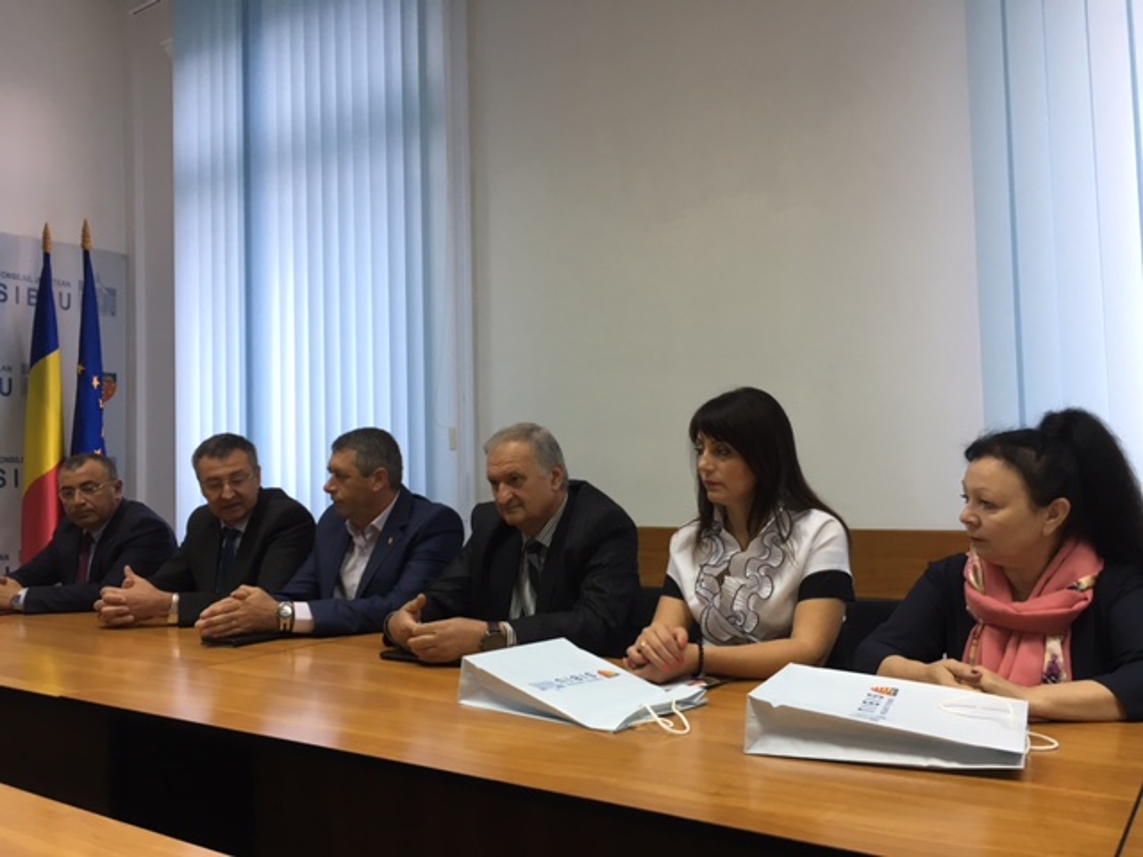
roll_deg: +0.3
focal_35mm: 29
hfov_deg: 61.7
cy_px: 428
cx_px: 572
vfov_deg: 48.2
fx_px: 958
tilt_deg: +4.0
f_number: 2.2
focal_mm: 4.15
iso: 64
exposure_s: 1/33
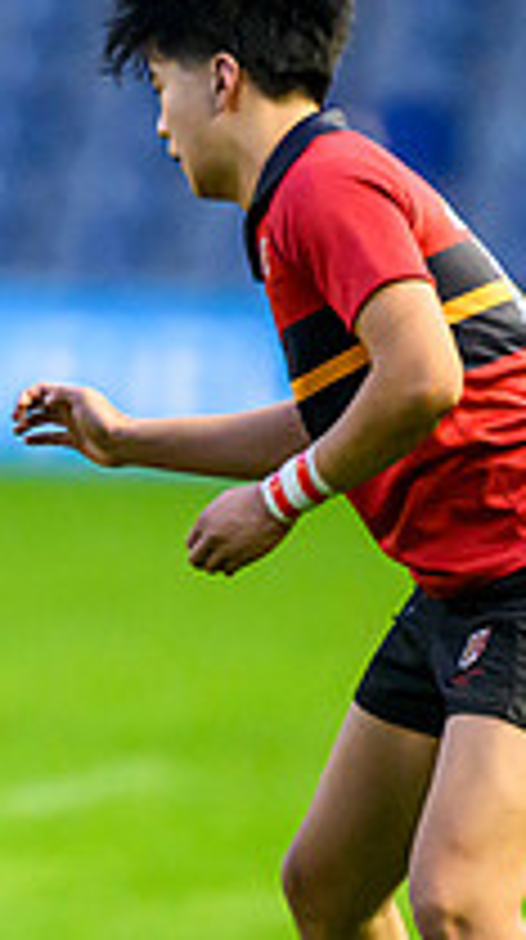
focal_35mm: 1764
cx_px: -587
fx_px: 43899
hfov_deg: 0.7
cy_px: 527
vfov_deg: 1.2
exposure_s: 1/1000
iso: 8000
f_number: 4
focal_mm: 560
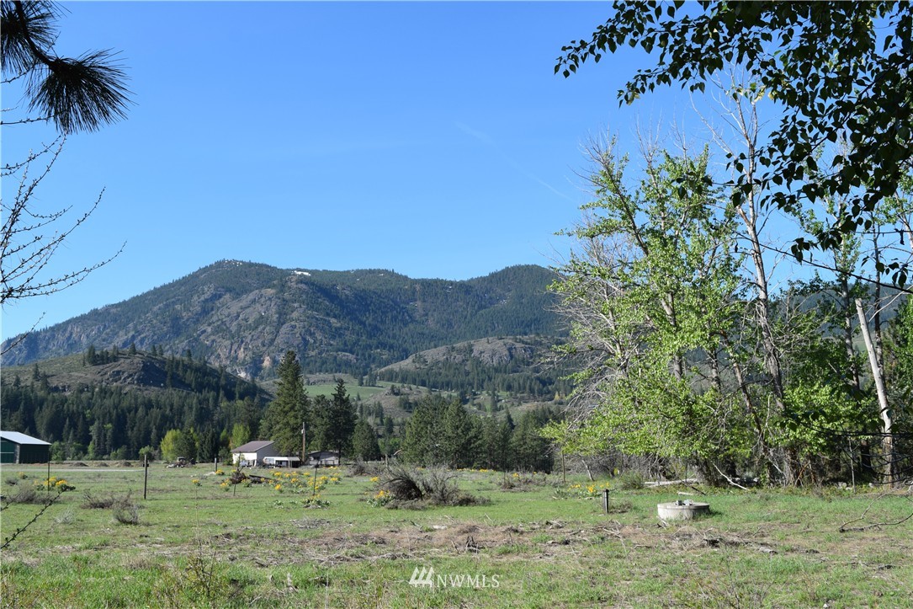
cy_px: 304
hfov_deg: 57.2
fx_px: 837
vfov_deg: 40.0
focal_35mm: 33
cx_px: 456
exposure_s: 1/320
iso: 200
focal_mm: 22
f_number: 9
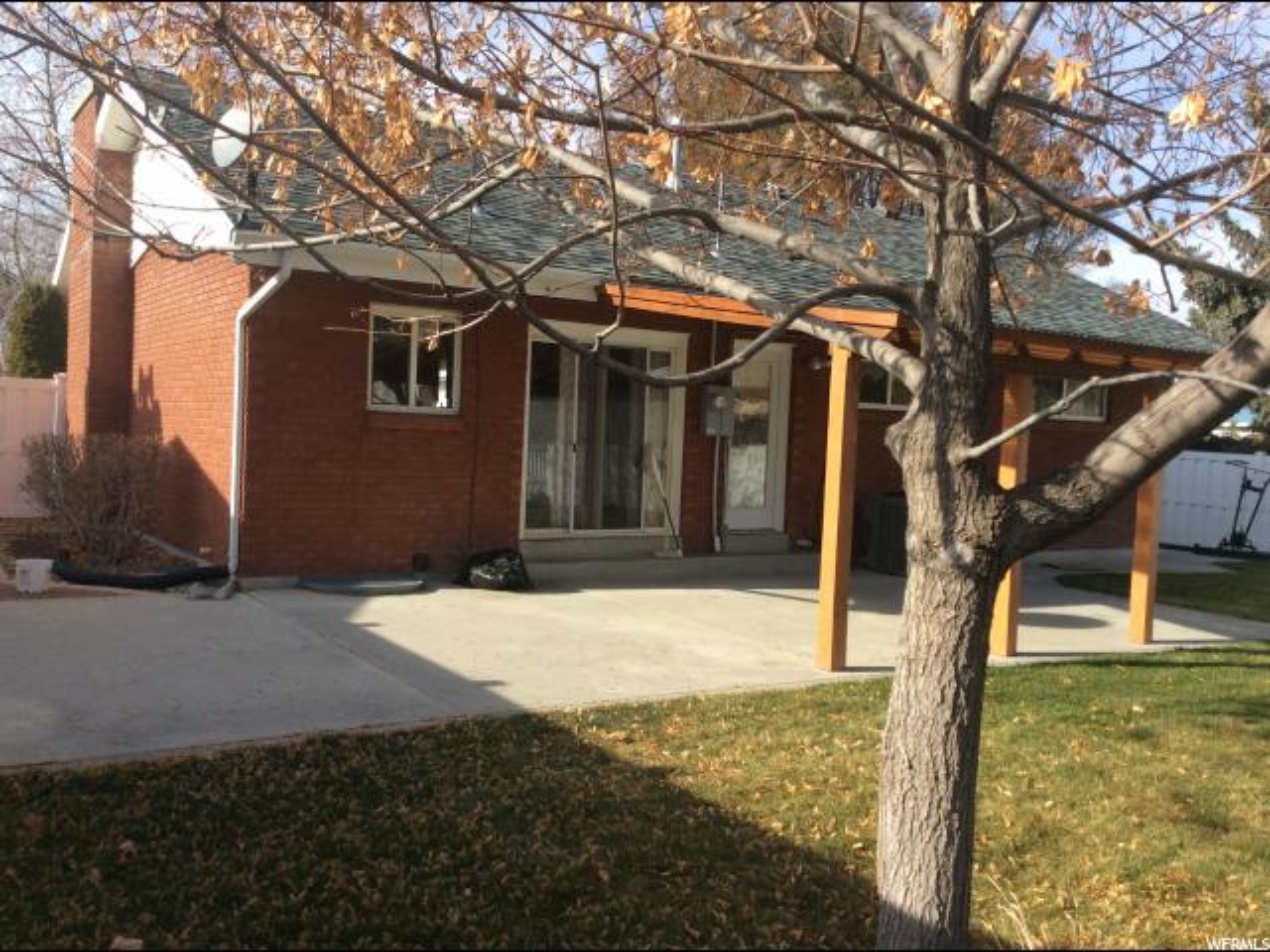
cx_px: 635
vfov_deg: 44.2
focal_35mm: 32
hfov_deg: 56.8
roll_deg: -1.1
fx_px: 1174
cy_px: 476
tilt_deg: -3.2
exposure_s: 1/805
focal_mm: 3.3
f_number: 2.4
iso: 32
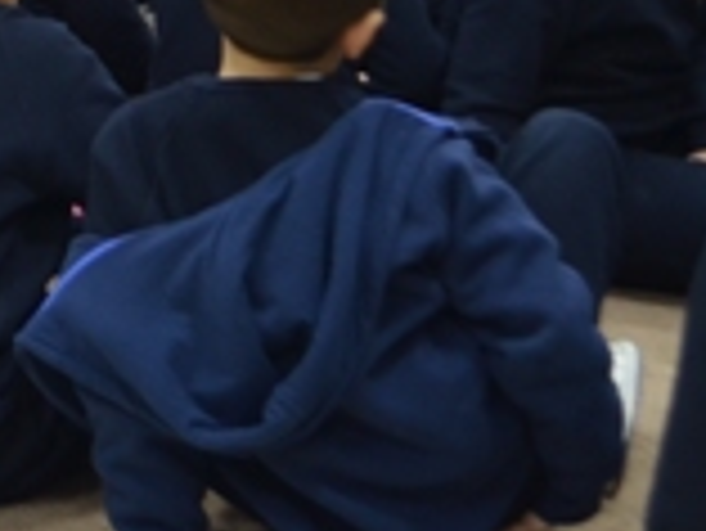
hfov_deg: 11.9
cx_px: -58
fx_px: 3347
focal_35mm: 164
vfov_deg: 8.8
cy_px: -292
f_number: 4.5
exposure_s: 1/25
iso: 400
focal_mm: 28
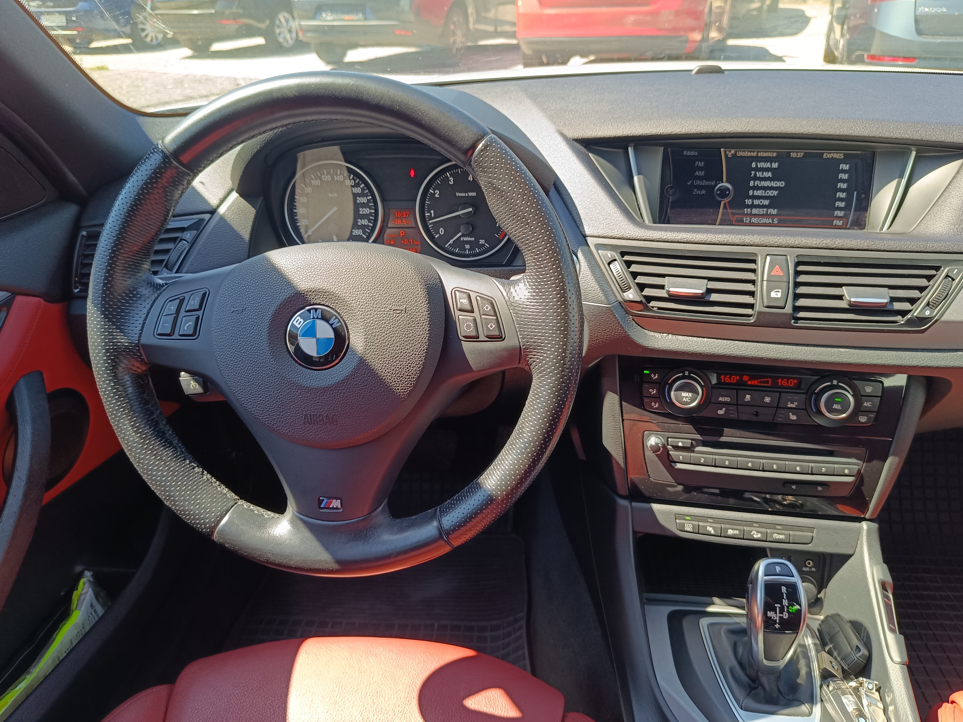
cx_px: 491
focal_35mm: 25
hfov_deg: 69.4
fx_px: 695
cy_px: 351
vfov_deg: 54.9
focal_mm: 5.59
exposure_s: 1/102
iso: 57
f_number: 1.88
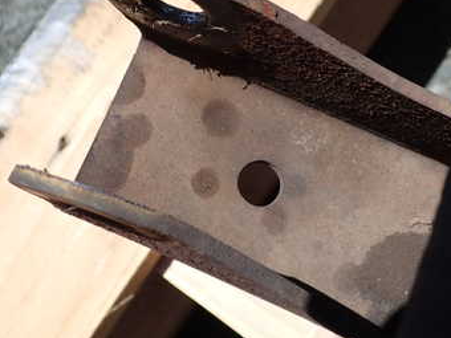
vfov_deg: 27.4
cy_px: 121
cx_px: 248
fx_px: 691
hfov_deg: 36.1
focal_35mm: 53
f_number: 3.2
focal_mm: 5.4
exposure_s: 1/1000
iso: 100
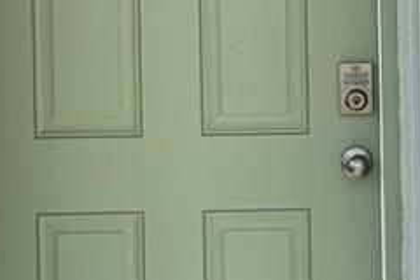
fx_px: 1132
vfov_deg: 13.8
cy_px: -16
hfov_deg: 20.9
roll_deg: +0.4
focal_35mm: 97
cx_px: 313
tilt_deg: -1.1
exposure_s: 1/1217
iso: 40
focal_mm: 2.22
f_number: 2.2
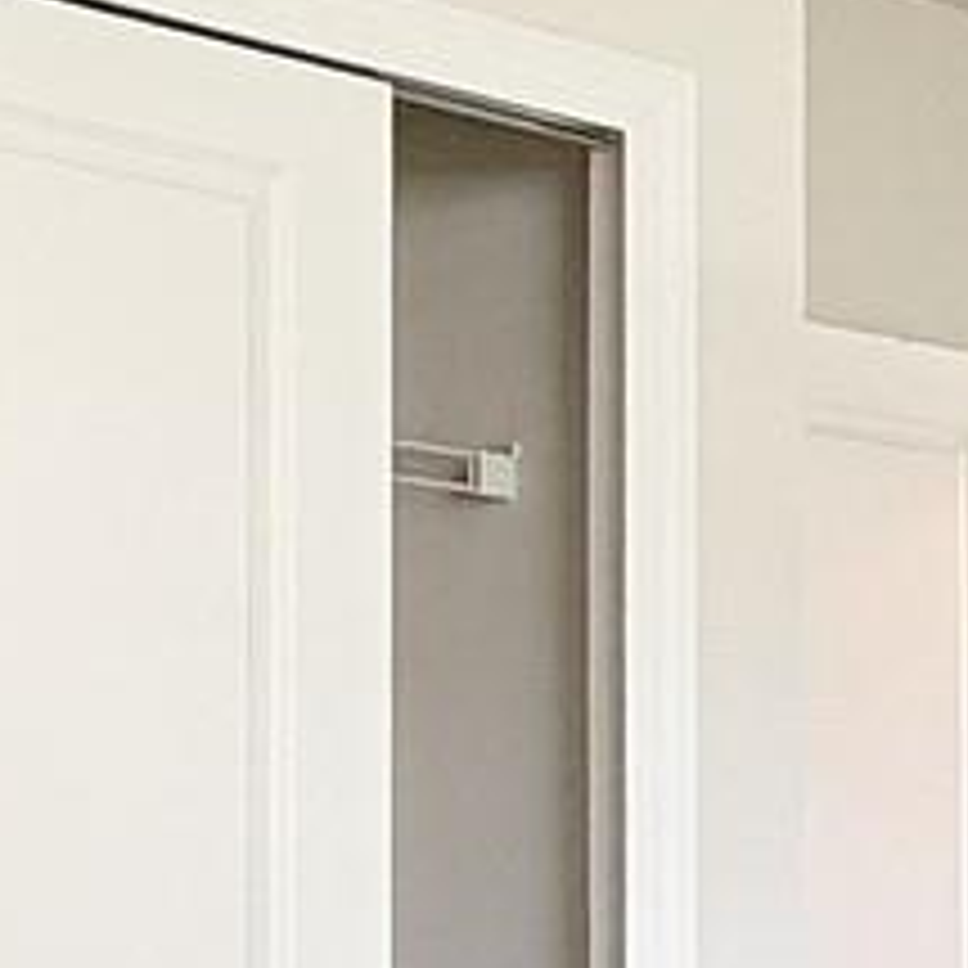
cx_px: 1531
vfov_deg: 18.3
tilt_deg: -0.8
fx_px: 2911
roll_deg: +0.8
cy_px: 1015
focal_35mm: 92
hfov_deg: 16.8
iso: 250
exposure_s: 1/120
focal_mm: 2.22
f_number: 2.2
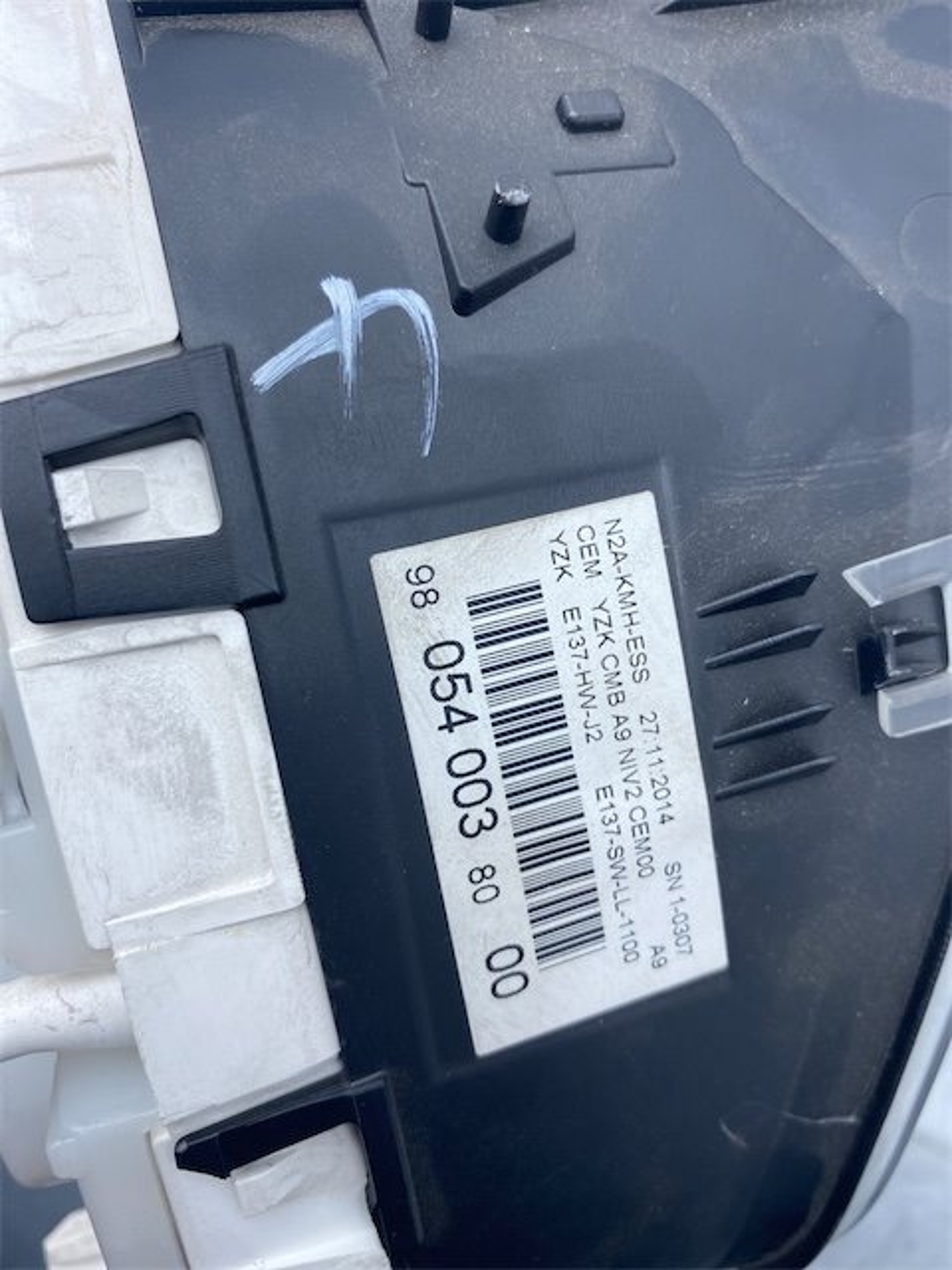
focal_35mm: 26
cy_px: 635
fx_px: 953
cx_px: 476
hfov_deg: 53.1
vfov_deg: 67.3
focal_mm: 4.25
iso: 32
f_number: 1.8
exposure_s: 1/442
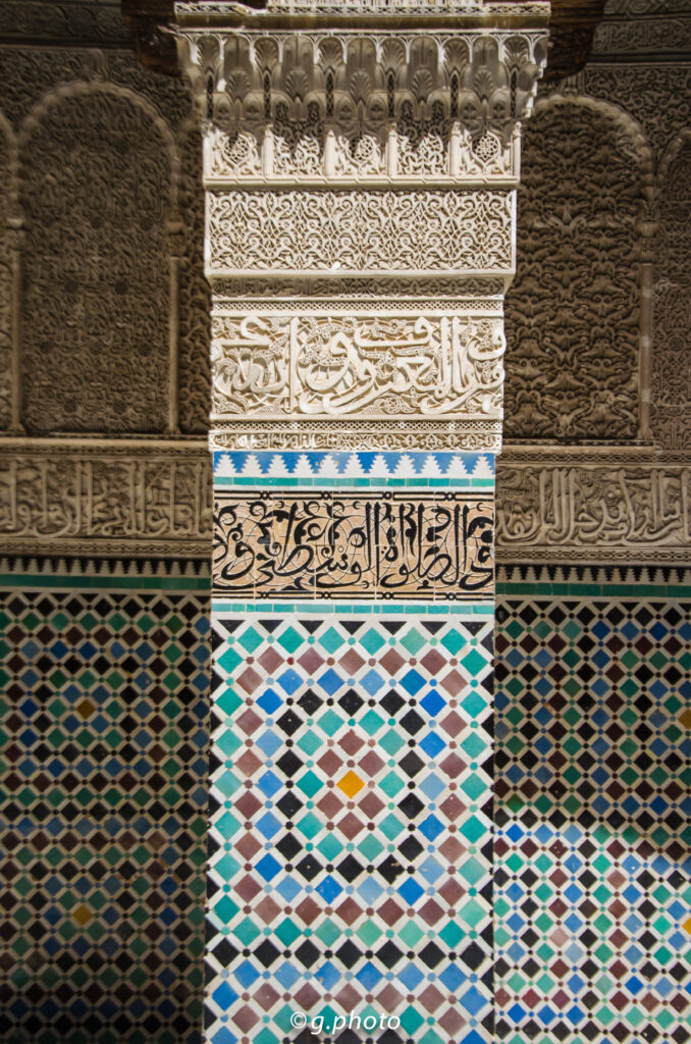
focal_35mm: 51
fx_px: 1475
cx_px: 346
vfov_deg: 39.0
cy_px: 522
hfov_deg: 26.4
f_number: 7.1
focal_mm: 34
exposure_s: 1/1000
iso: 250
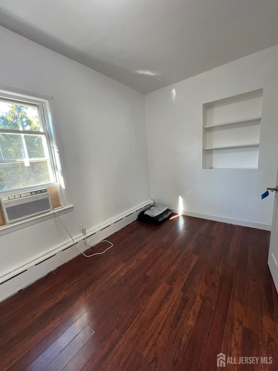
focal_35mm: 13
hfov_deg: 89.9
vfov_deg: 106.2
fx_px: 139
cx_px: 139
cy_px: 186
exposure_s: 1/60
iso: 160
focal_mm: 1.57
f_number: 1.8
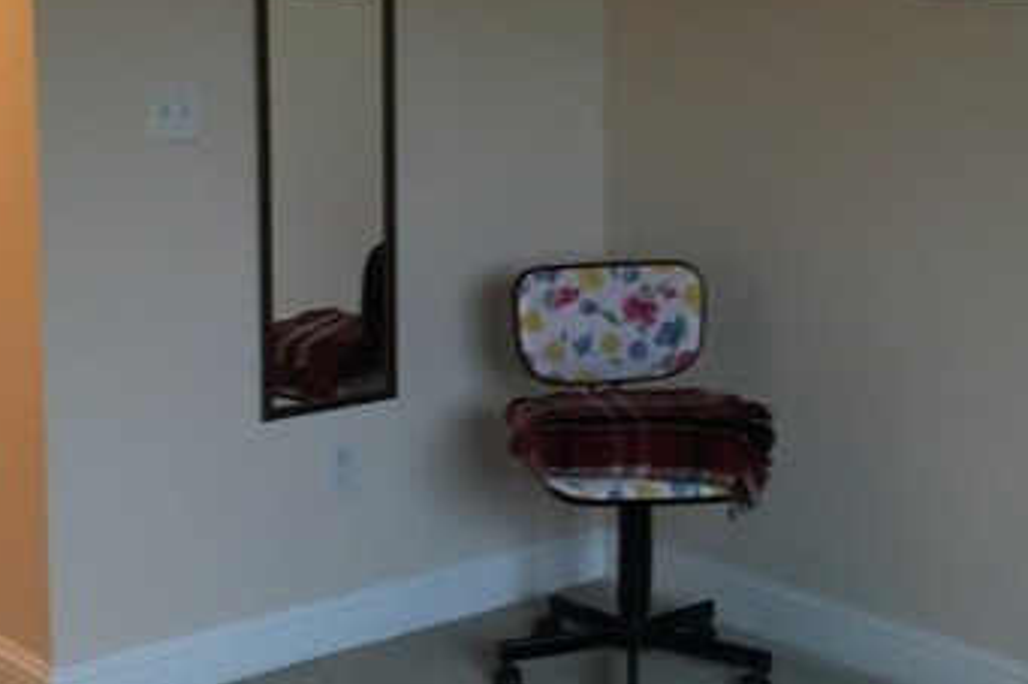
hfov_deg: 29.6
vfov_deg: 19.9
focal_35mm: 68
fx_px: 1941
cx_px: 386
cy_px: 202
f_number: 2.2
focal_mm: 4.15
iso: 200
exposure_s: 1/30
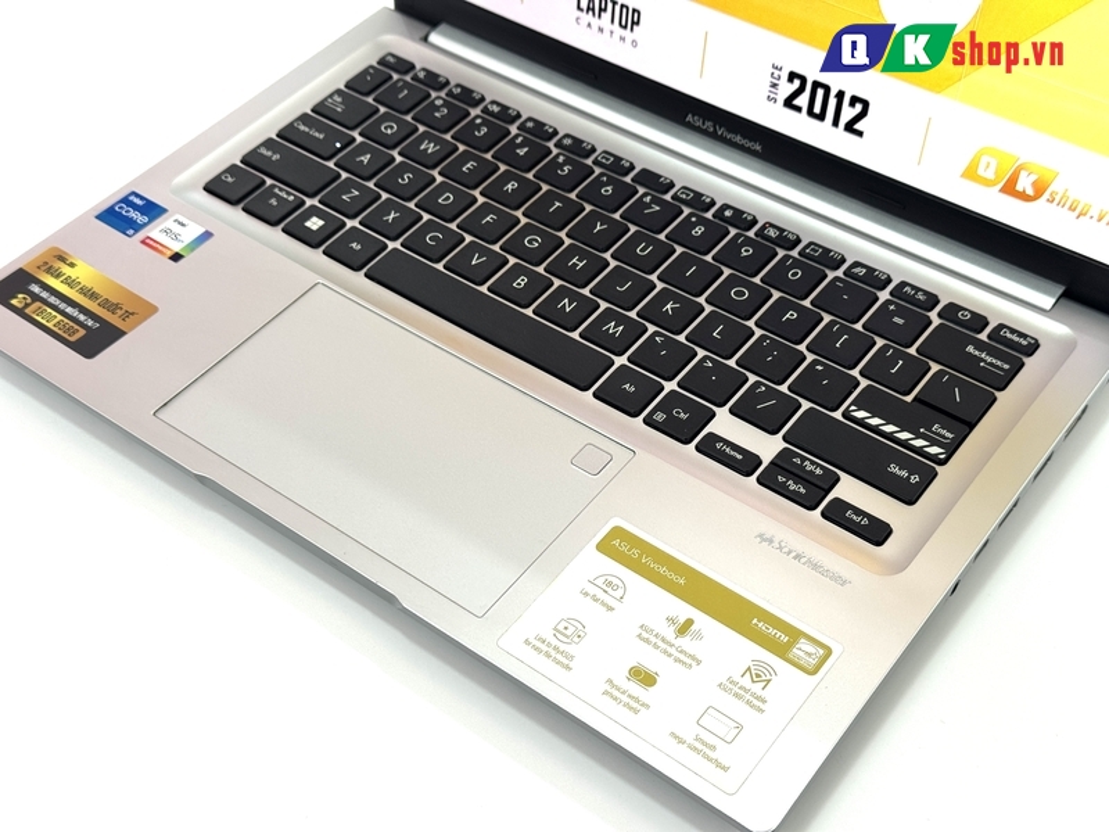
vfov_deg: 30.3
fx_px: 1538
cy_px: 416
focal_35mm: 48
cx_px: 554
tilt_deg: -45.9
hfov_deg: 39.7
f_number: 1.78
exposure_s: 1/169
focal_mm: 6.76
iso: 80
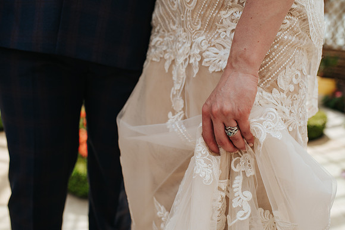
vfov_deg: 37.8
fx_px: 335
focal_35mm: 35
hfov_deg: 54.5
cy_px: 115
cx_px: 172
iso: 140
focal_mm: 35
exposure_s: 1/640
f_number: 3.5
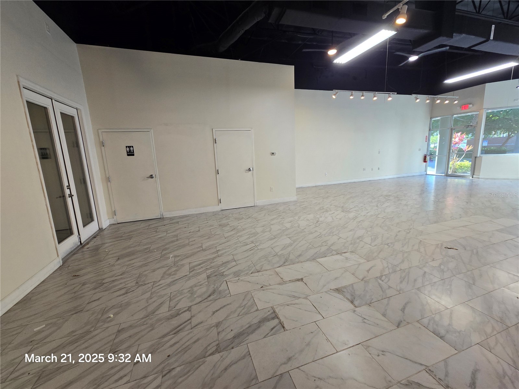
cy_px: 194
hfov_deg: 106.2
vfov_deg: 89.9
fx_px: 195
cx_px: 260
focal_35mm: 13
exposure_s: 1/60
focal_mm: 2.2
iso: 100
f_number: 2.2
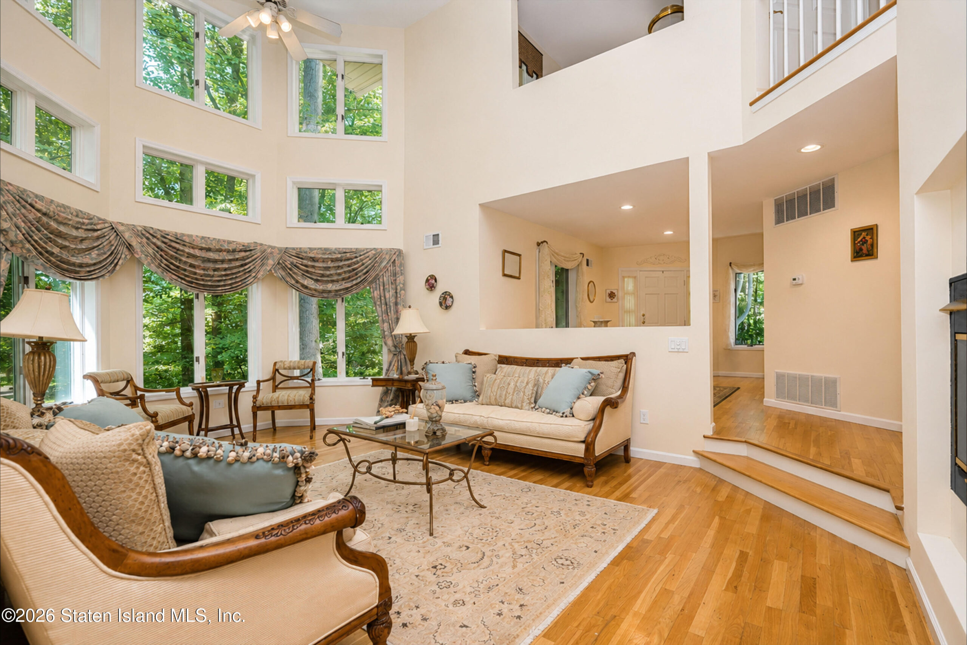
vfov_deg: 73.8
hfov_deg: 96.7
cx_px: 484
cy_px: 322
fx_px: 430
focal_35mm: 16
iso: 64
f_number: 4
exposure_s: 1/25
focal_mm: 16
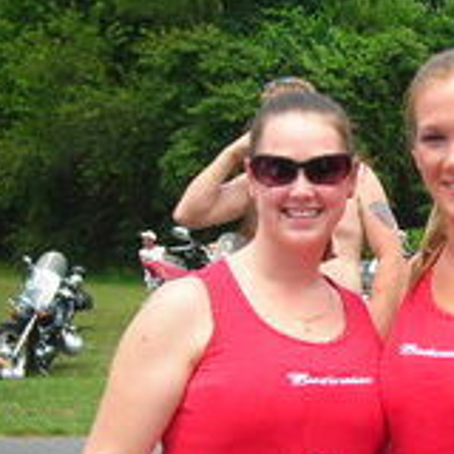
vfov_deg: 20.6
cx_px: 414
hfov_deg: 20.2
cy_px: 284
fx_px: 1246
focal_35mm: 84
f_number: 3.2
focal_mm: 6.3
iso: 50
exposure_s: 1/241
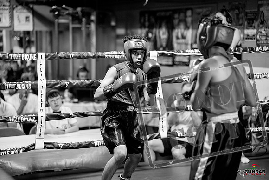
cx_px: 134
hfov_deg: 23.1
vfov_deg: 15.5
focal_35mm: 88
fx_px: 658
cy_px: 90
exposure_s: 1/800
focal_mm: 88
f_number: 2
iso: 4000
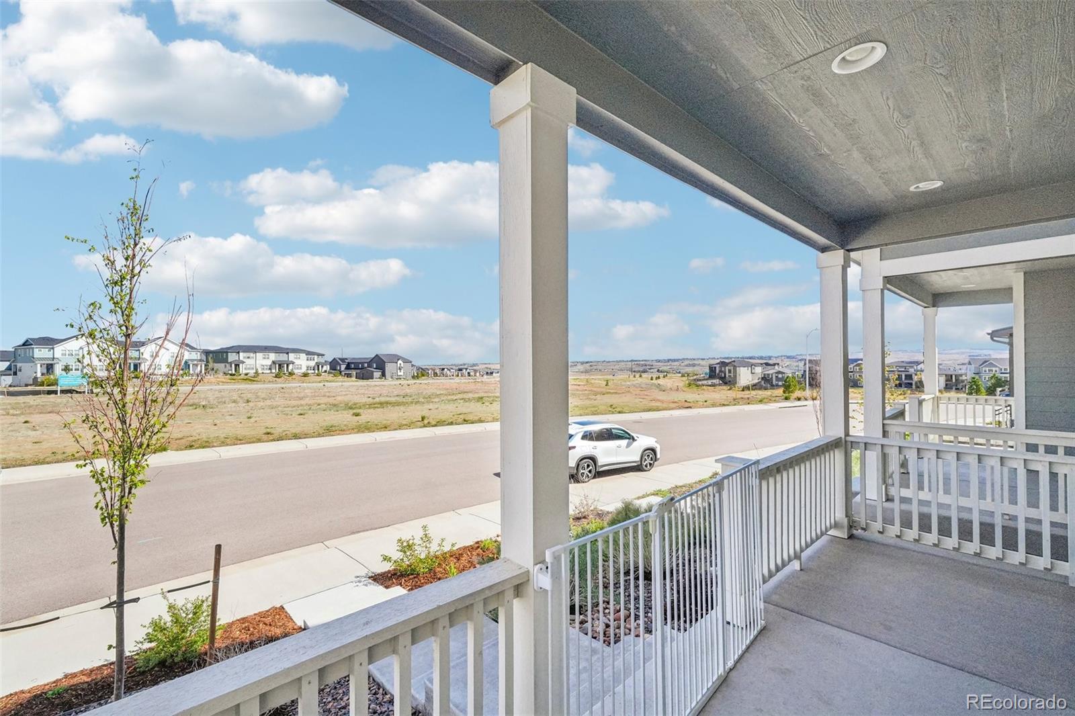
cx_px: 538
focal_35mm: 15
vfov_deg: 77.3
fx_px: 448
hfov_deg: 100.4
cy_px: 358
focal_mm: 10
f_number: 8
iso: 800
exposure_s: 1/2500
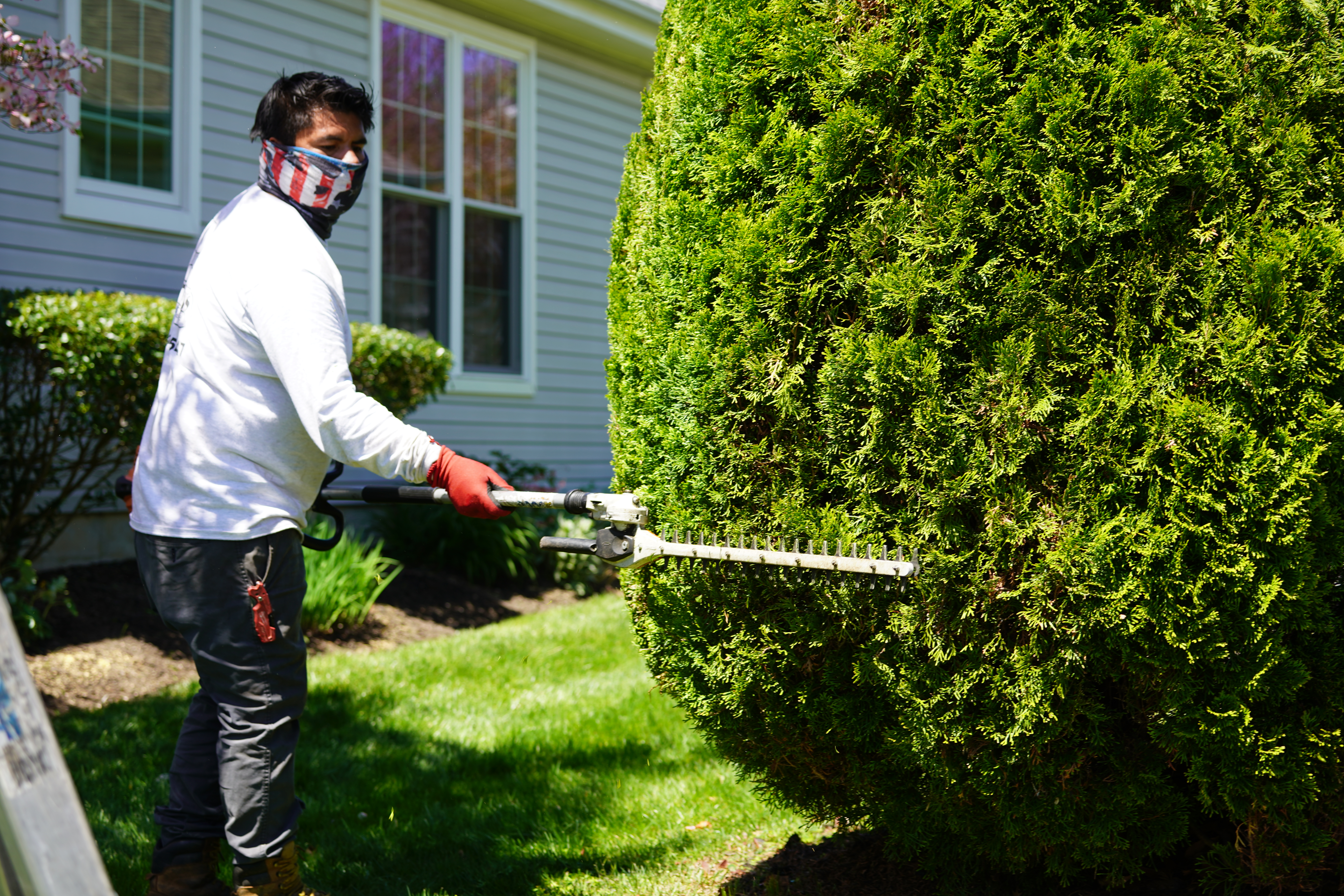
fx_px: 2613
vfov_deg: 19.5
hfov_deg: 28.8
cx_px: 672
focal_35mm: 70
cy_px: 448
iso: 100
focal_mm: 70
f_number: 5
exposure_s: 1/250
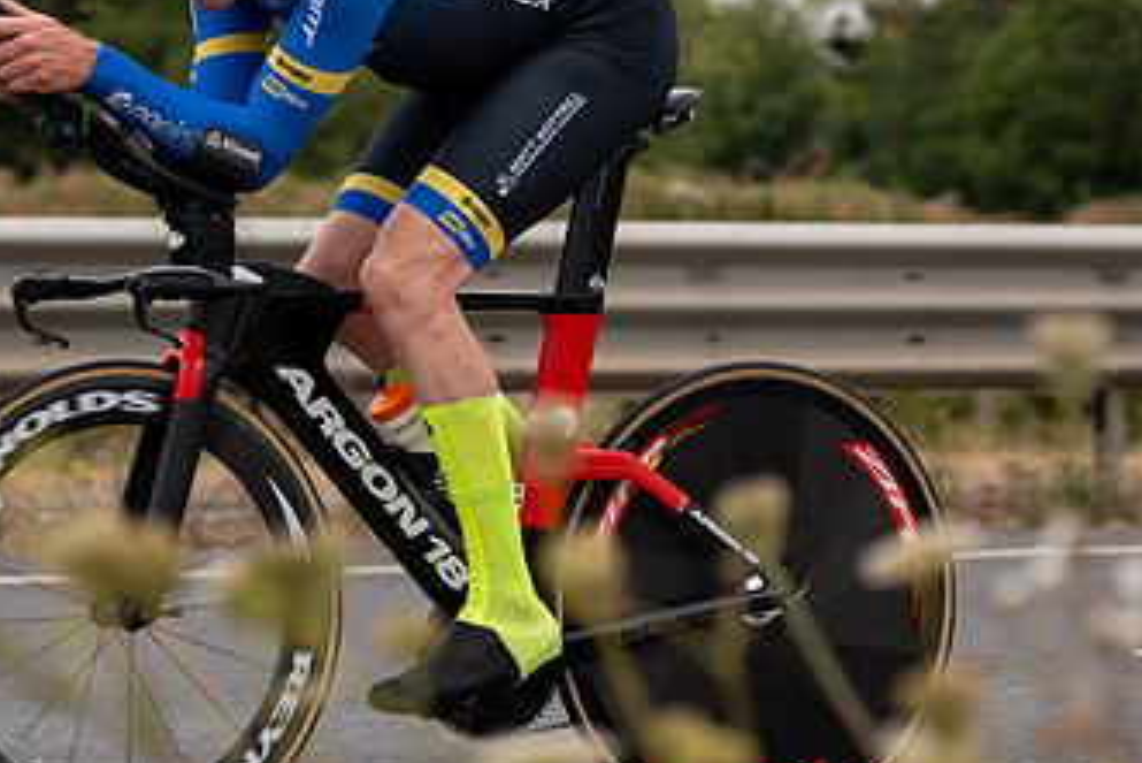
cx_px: 250
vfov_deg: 7.3
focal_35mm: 189
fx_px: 5998
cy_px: 208
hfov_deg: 10.8
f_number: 3.5
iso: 100
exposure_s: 1/800
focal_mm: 70
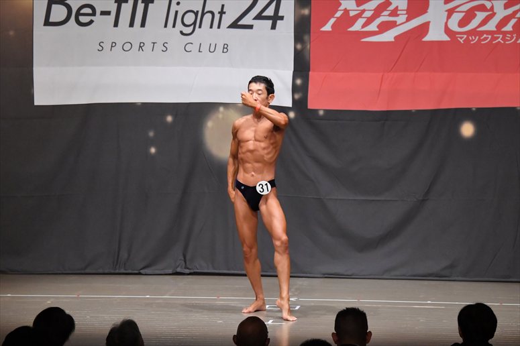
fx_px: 2512
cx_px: 260
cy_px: 173
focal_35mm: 174
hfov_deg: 11.8
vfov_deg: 7.9
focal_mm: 116
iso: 6400
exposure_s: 1/400
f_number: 5.6
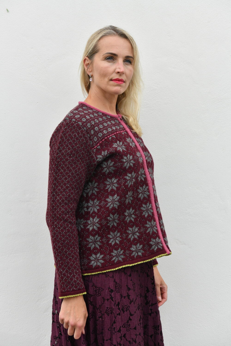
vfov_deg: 28.8
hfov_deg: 19.5
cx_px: 116
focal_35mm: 70
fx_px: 674
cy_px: 173
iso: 1600
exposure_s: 1/350
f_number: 9.5
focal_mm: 70
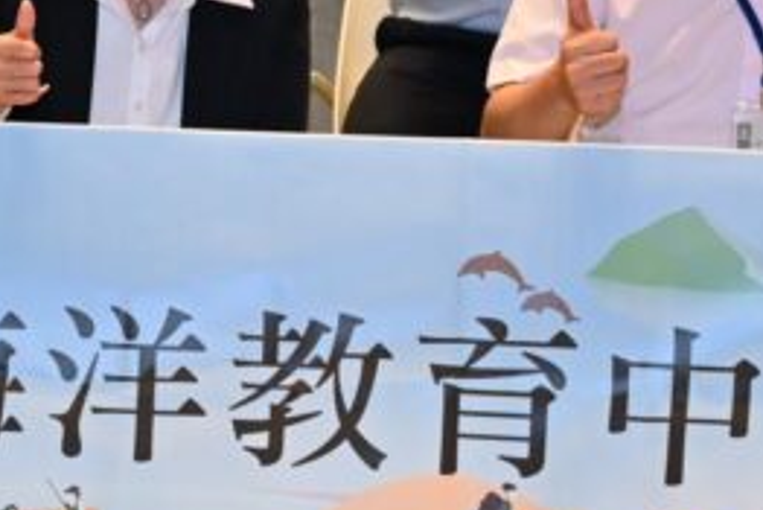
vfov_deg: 8.3
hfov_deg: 12.2
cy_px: 10
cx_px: -149
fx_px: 3478
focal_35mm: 164
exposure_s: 1/125
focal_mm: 42
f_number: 4
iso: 800
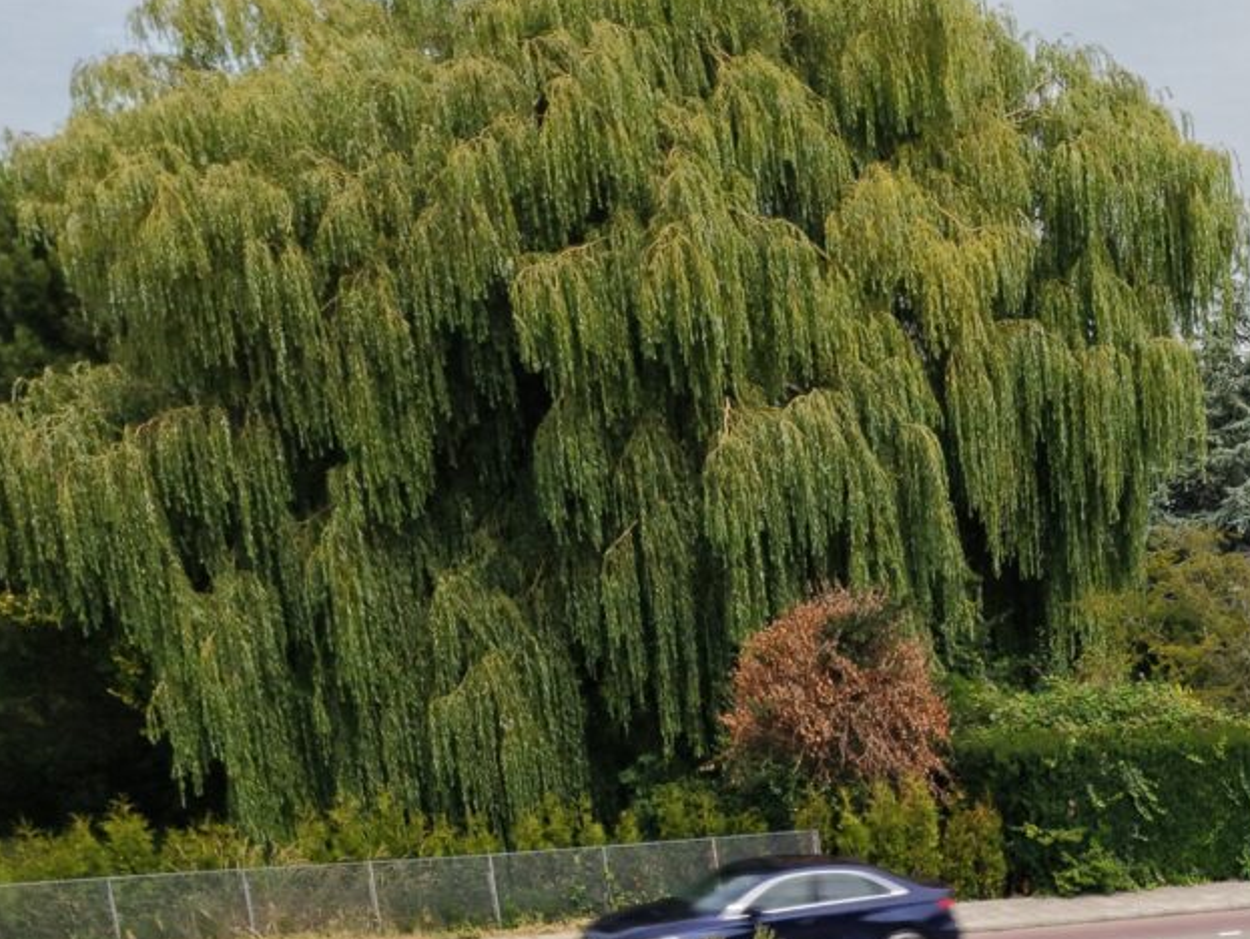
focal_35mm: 77
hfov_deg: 22.5
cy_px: 1495
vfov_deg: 17.0
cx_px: 1645
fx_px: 2782
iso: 200
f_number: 1.8
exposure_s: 1/90
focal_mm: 8.67
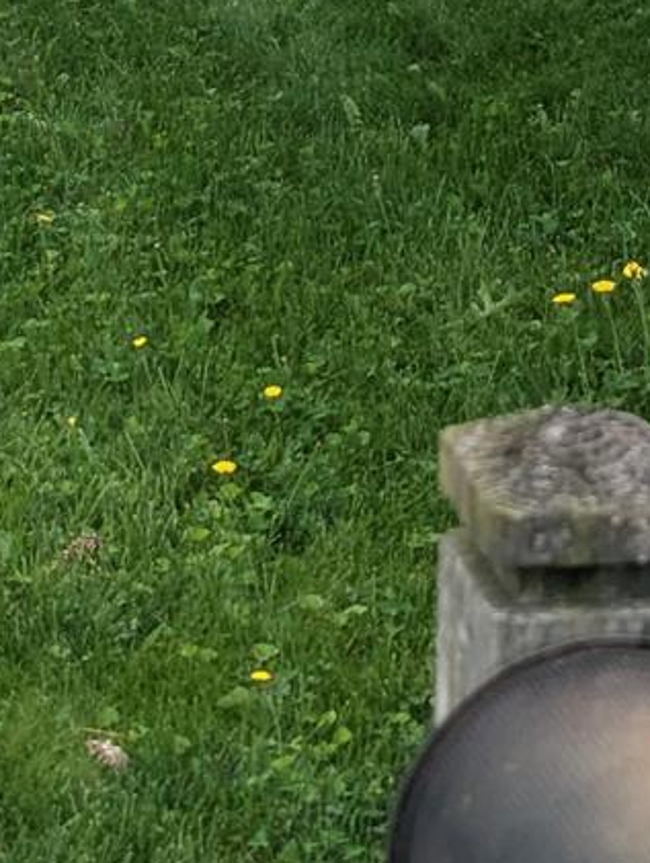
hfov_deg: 8.5
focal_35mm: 175
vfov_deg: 11.0
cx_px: 25
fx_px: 4370
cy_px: -273
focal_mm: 6.81
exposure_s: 1/1650
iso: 42
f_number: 1.85
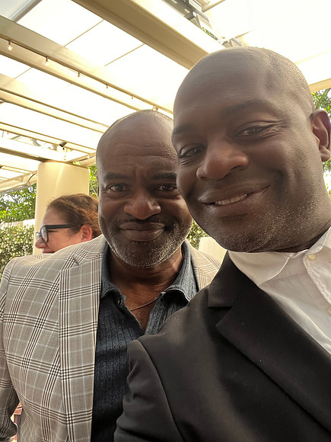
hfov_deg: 46.8
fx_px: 382
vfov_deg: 60.0
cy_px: 221
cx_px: 166
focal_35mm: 30
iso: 160
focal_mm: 2.71
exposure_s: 1/60
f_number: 2.2
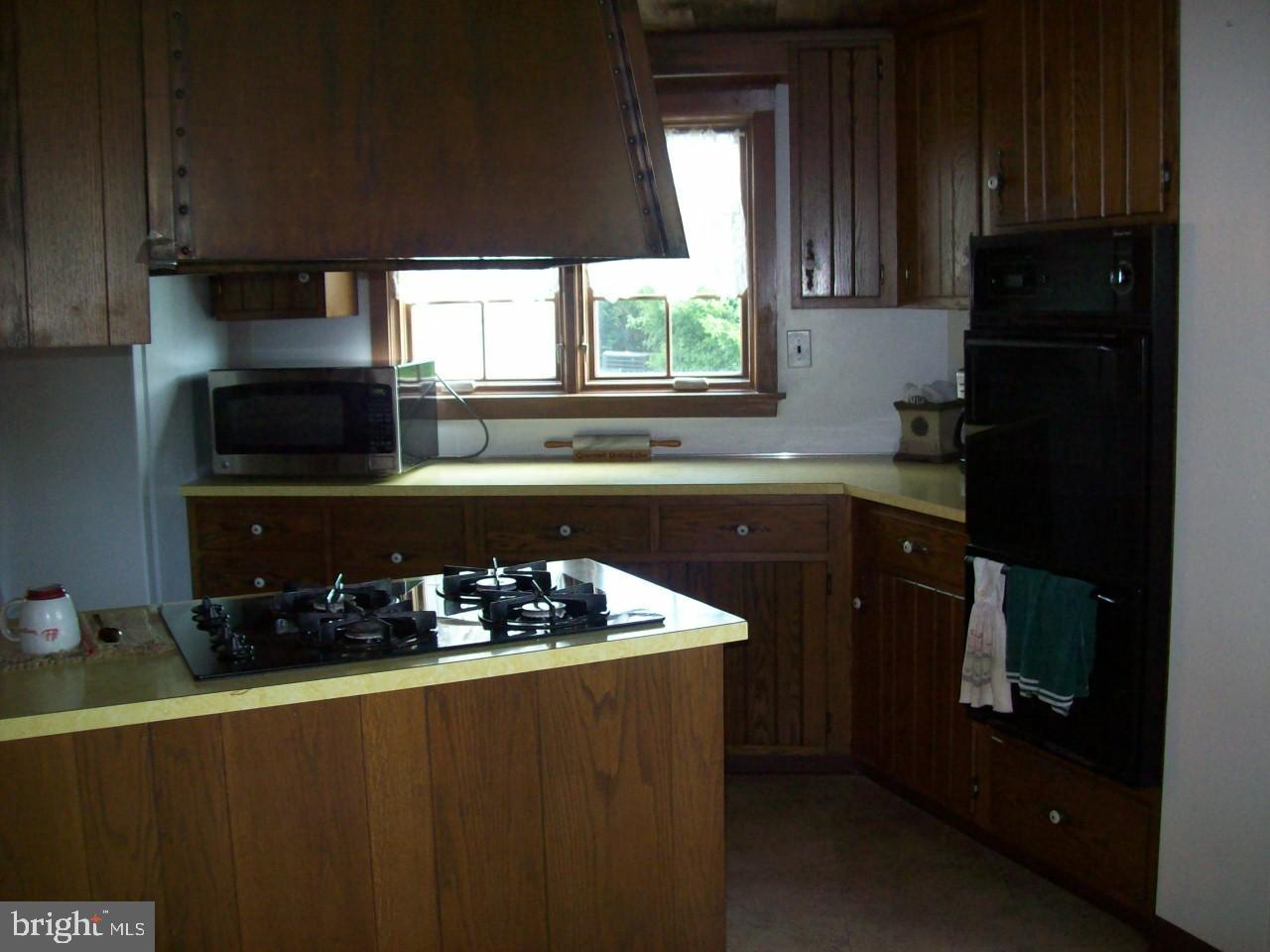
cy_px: 476
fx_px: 1321
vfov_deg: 39.7
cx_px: 635
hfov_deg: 51.4
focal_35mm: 36
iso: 200
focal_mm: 6
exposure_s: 1/64
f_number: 2.7
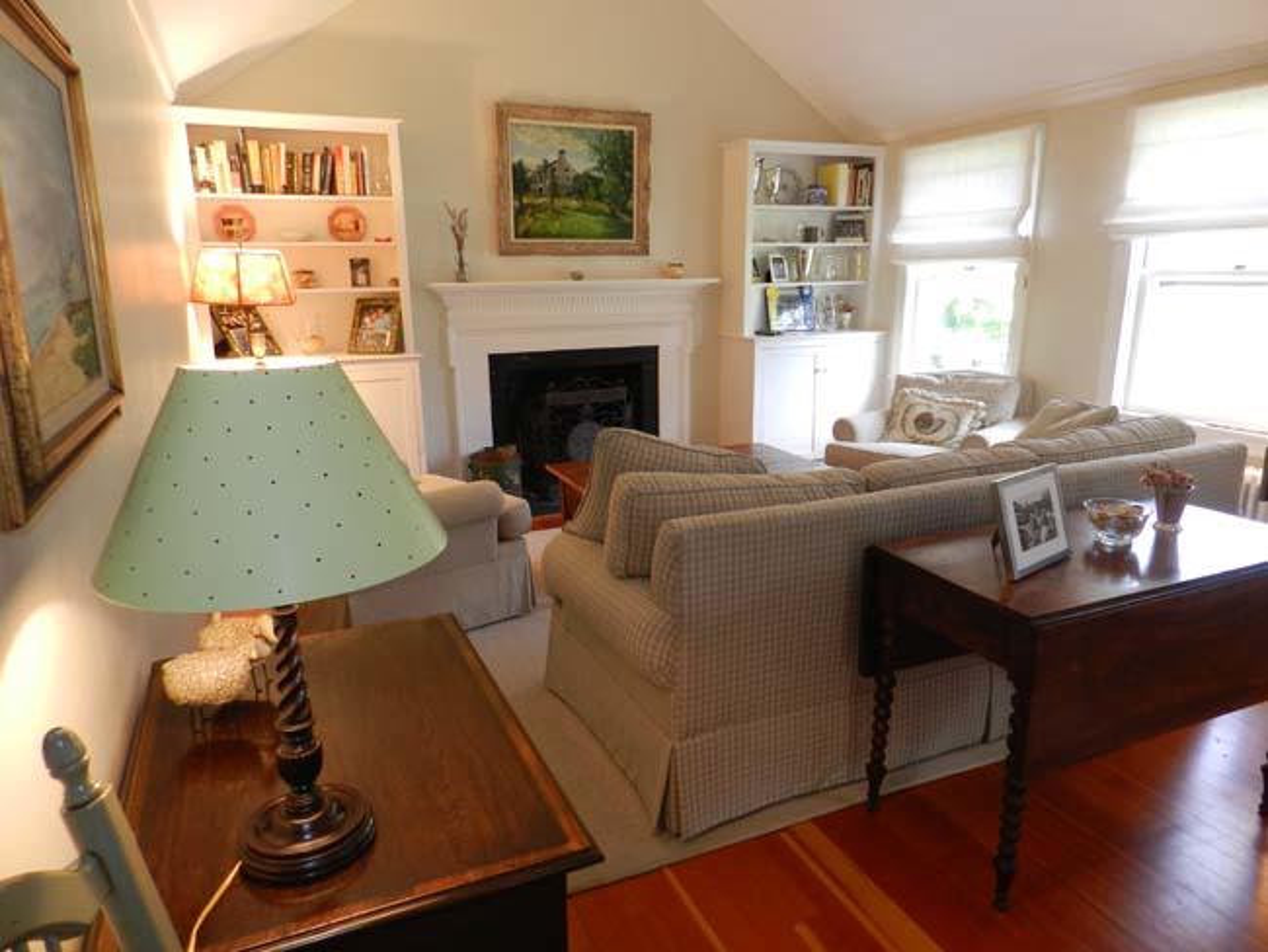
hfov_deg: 73.9
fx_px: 843
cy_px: 476
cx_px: 634
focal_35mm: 23
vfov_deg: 58.9
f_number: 3.4
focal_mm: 4
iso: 200
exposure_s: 1/30
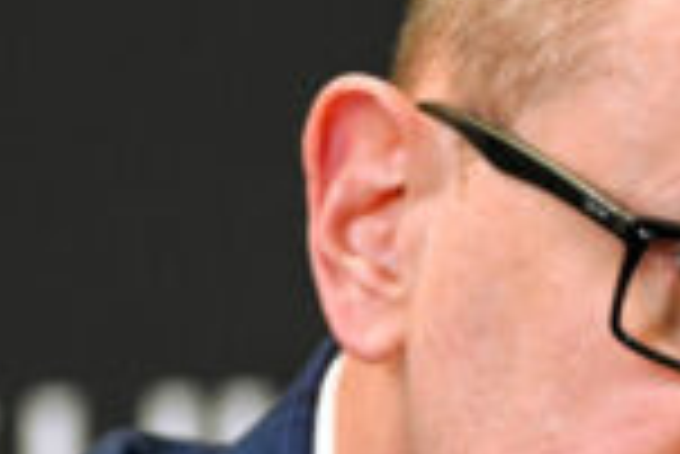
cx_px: 630
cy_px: 717
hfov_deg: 1.5
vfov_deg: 1.0
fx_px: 26091
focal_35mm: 1380
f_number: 2.8
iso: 1600
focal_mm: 300
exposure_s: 1/400
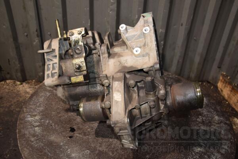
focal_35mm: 32
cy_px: 80
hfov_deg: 59.5
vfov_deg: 41.7
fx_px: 208
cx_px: 119
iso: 800
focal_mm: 21
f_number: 5
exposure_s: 1/60
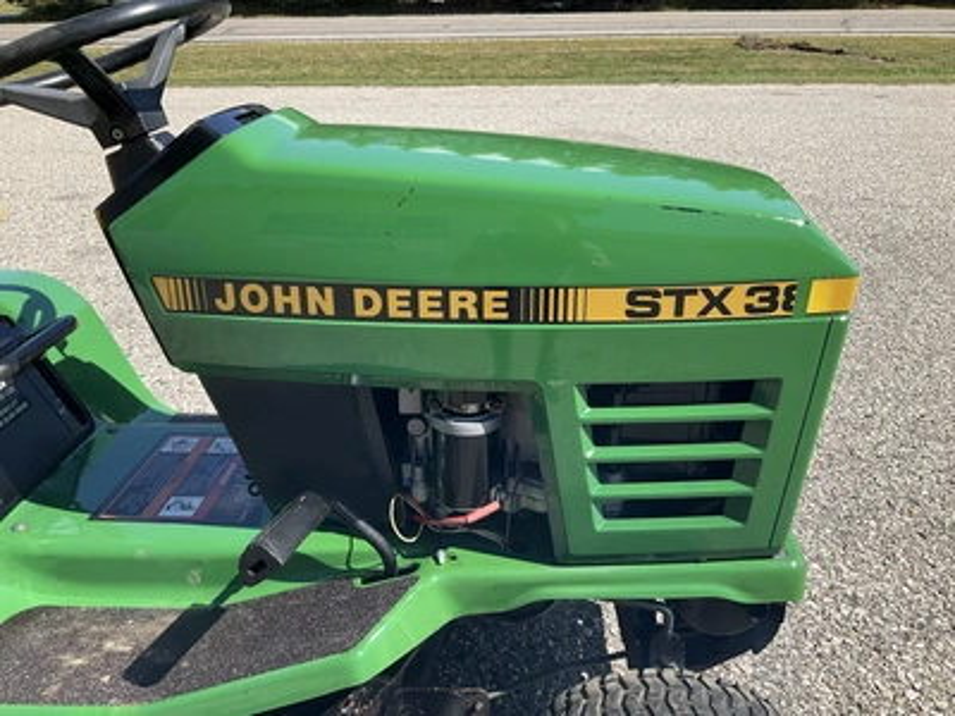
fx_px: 800
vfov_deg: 48.2
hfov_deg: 61.7
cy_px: 358
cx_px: 478
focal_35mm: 29
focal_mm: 3
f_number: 1.8
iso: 25
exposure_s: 1/1221
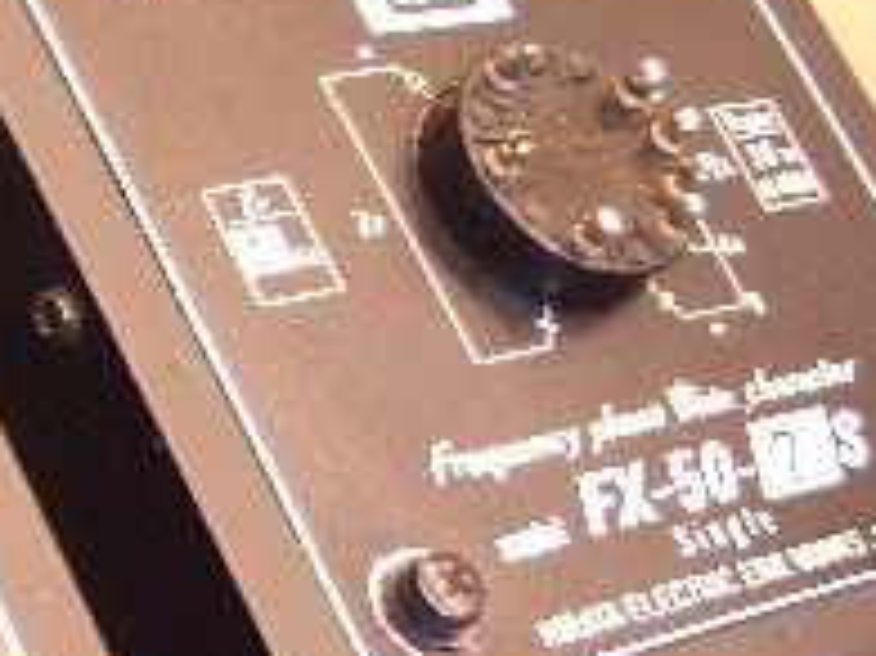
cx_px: -189
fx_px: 2908
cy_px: 580
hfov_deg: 16.4
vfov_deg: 12.8
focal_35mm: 115
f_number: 2.6
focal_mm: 5.8
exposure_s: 1/8
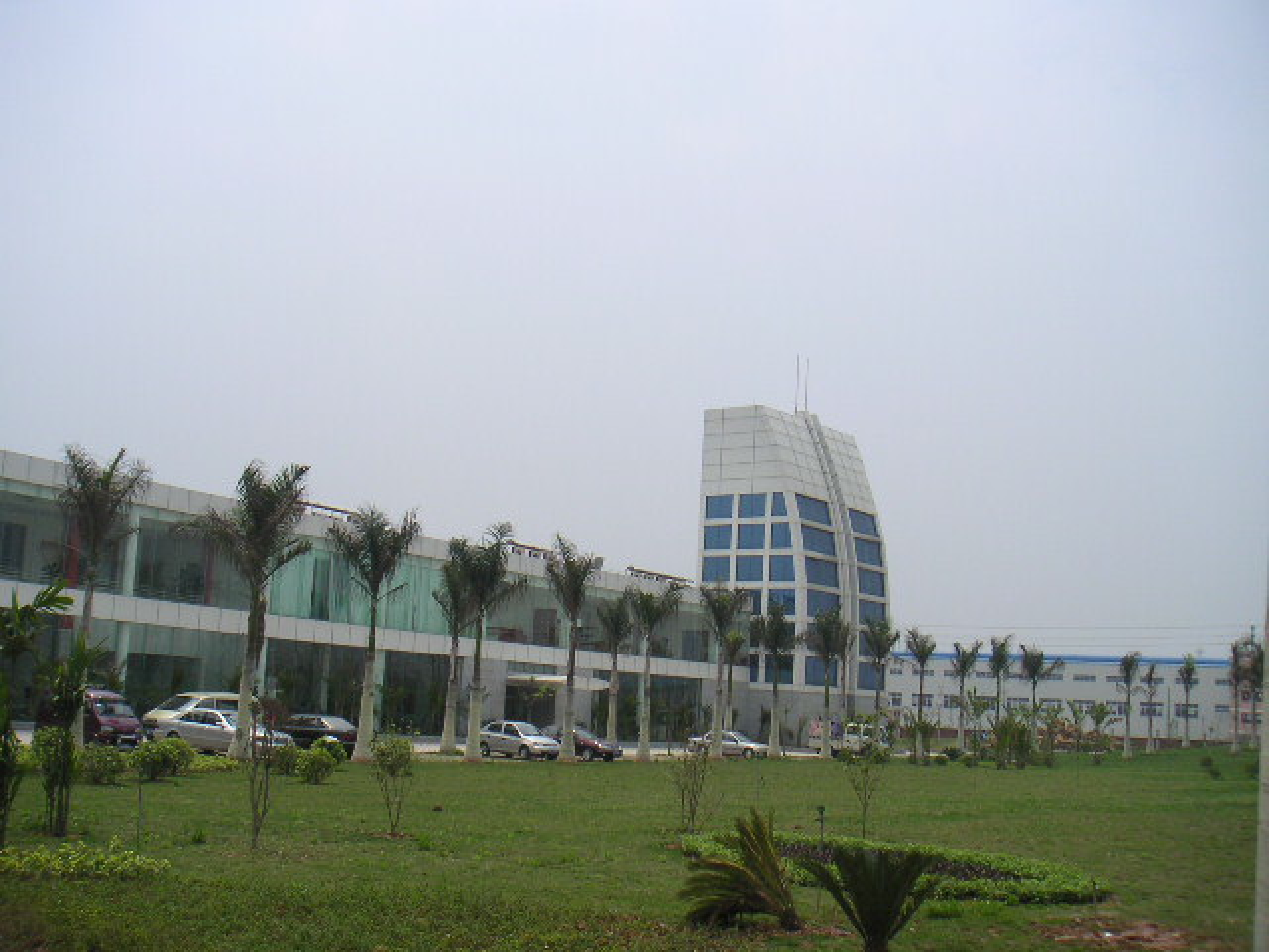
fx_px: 1393
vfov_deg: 37.7
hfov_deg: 49.0
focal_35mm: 38
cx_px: 634
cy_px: 476
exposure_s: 1/250
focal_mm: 6
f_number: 6.7
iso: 50
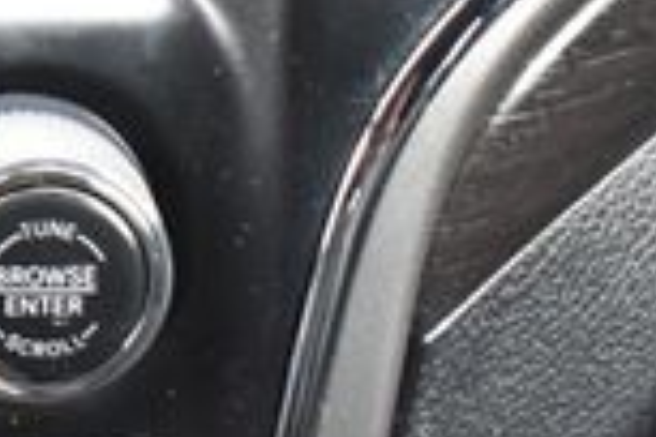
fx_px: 2862
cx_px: -540
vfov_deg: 8.3
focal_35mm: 157
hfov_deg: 12.0
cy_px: -411
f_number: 7.1
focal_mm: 25
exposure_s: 1/30
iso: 400
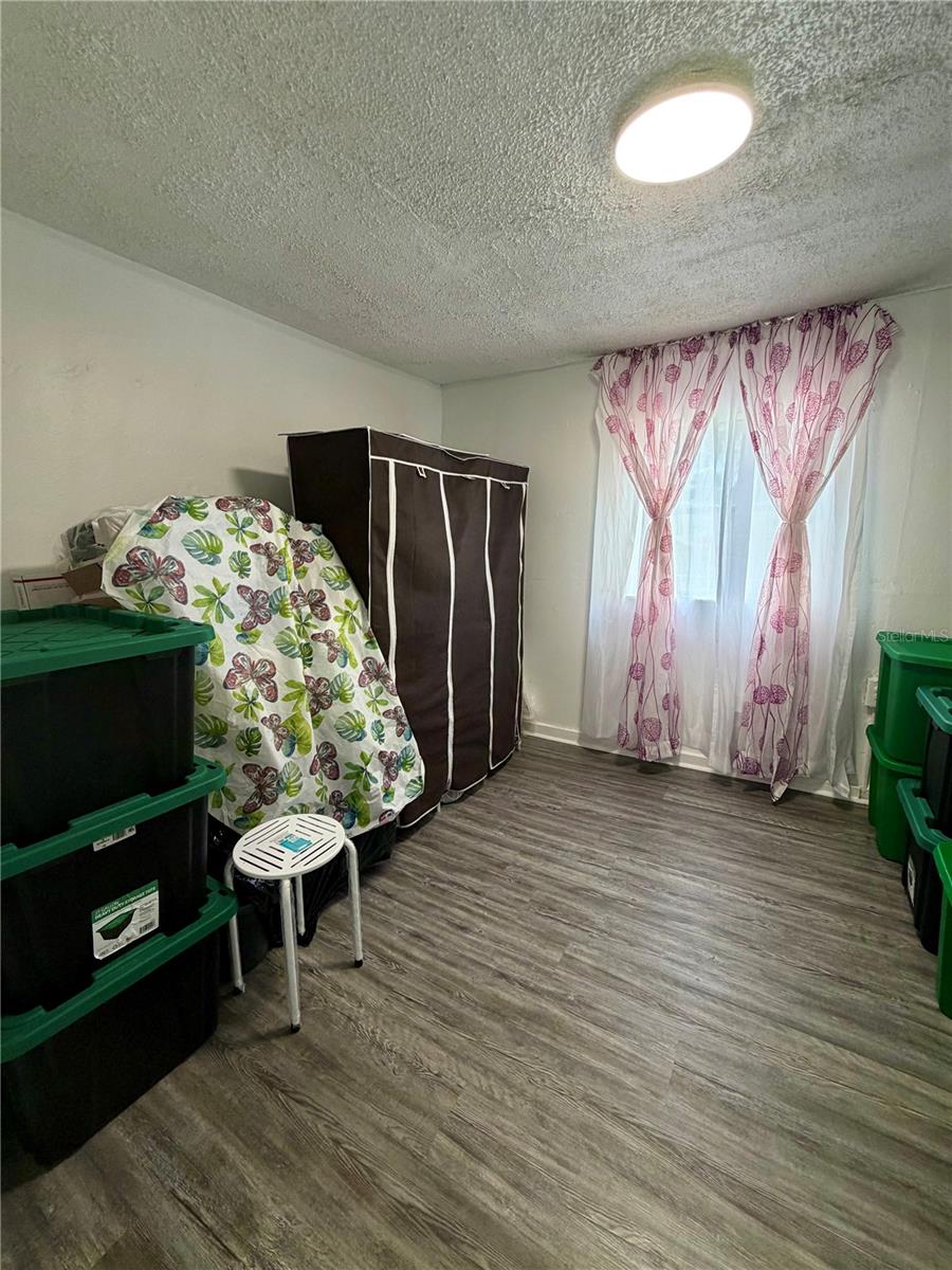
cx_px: 476
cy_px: 635
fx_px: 513
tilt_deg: -10.8
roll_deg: +2.2
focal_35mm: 14
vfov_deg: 102.1
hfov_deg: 85.7
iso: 125
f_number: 2.2
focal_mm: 2.22
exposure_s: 1/120
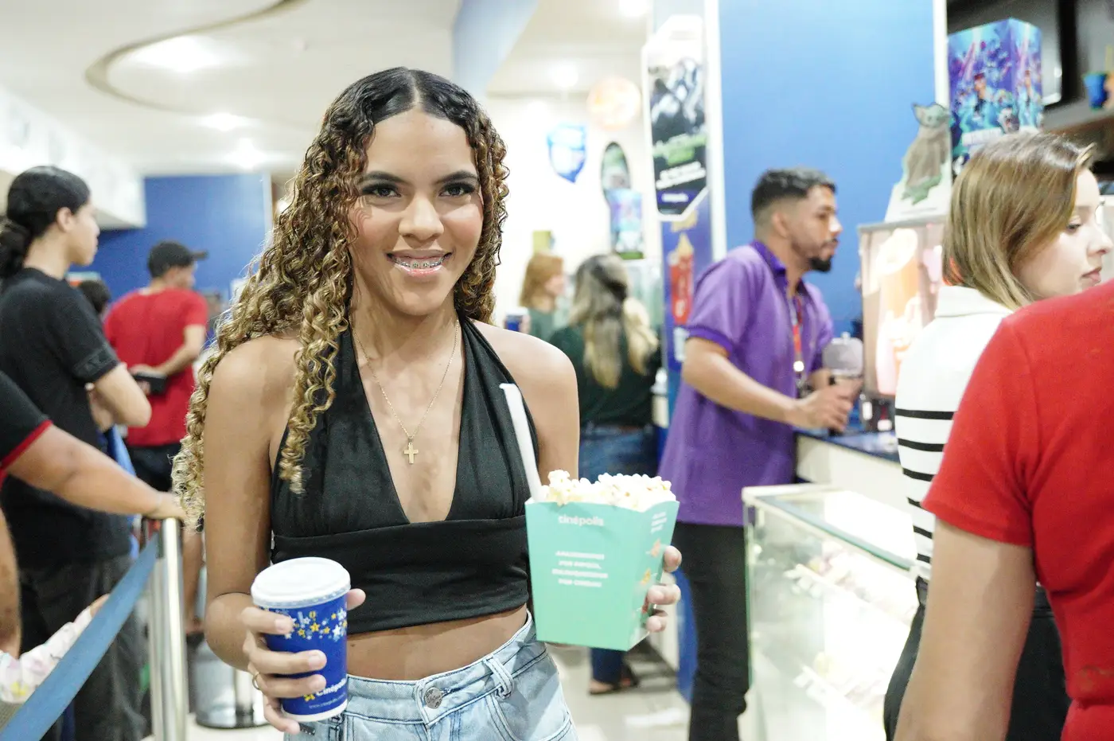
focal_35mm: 45
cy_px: 370
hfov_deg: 43.6
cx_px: 557
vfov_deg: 29.8
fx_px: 1391
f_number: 2.8
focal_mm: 30.4
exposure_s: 1/200
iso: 10000
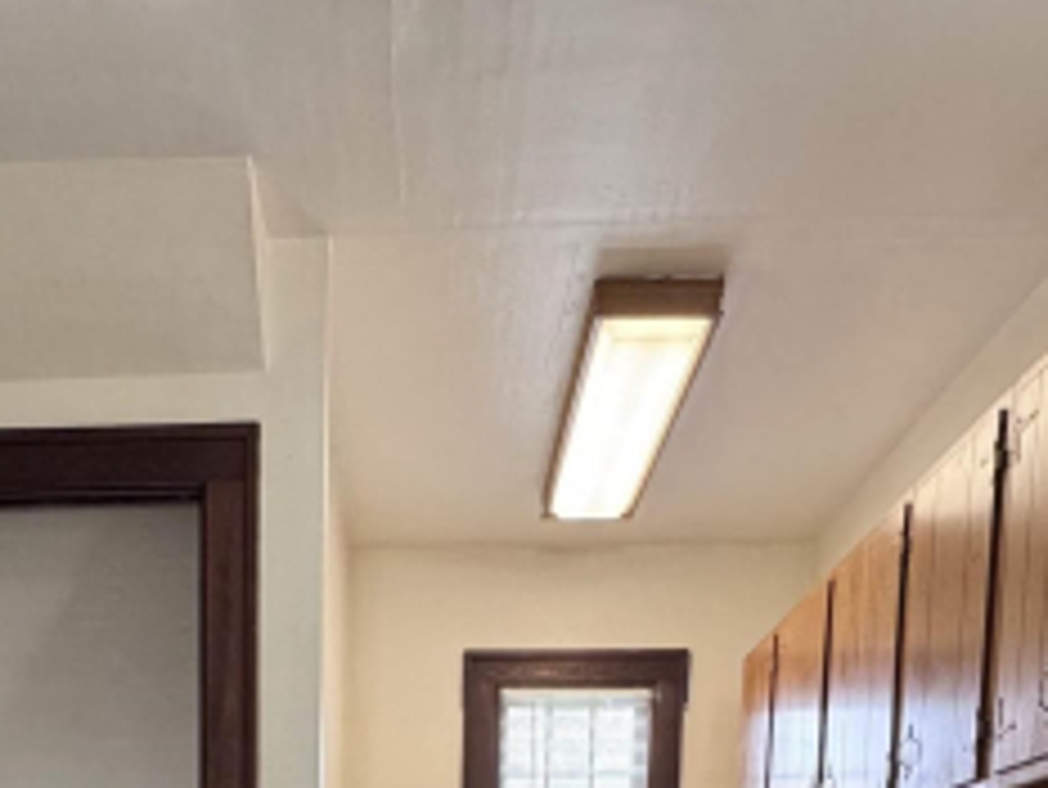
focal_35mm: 40
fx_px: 1212
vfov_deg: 27.8
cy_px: 1099
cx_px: 353
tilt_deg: -6.5
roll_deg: -0.9
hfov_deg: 46.1
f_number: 2.2
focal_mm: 2.22
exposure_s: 1/60
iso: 320
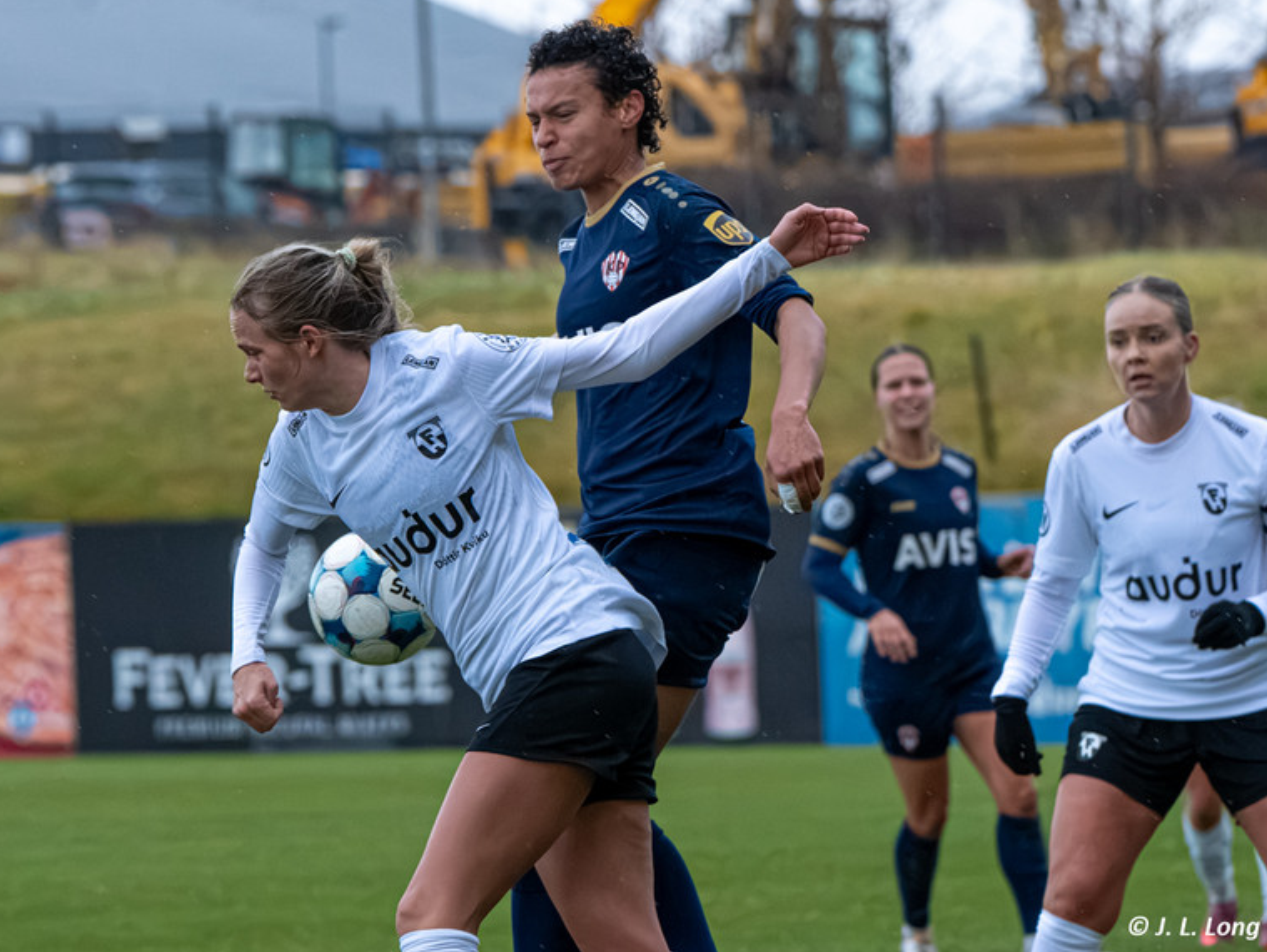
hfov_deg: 6.3
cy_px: 409
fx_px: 11498
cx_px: 508
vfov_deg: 4.7
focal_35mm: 314
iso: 6400
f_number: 5.6
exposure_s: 1/1000
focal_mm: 180
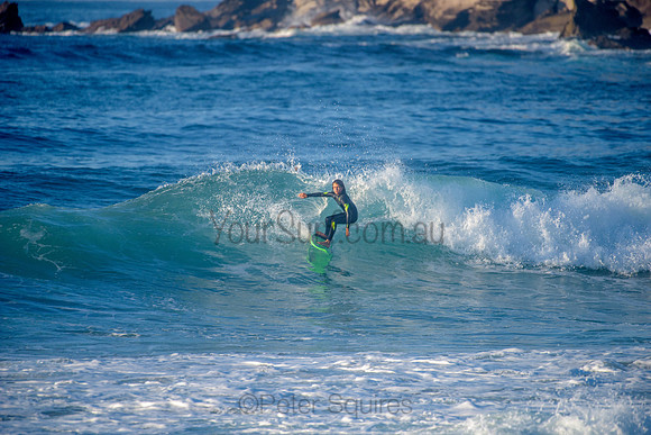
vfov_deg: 2.8
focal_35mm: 500
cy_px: 218
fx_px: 9043
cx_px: 326
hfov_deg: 4.1
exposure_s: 1/2000
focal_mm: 500
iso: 320
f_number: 5.6
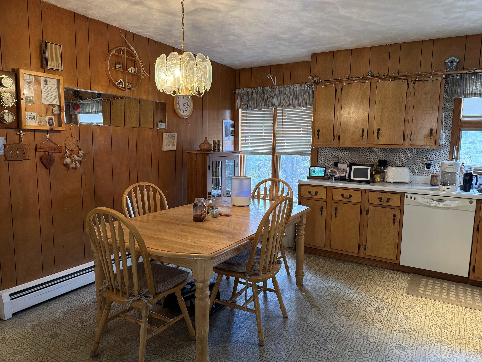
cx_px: 241
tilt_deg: -6.7
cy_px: 181
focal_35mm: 24
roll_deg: -0.7
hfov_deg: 71.6
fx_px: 334
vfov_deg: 56.8
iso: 250
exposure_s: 1/60
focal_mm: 6.76
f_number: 1.78
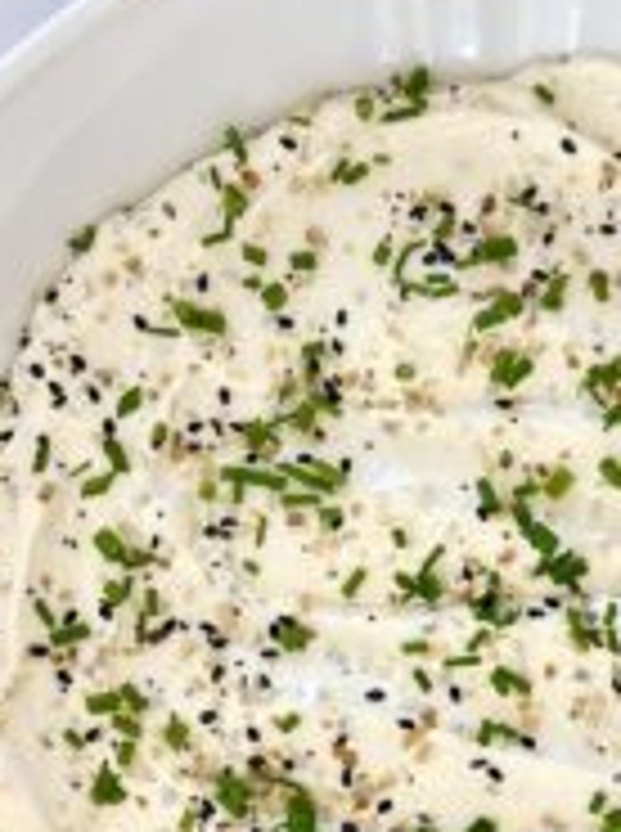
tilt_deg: -82.1
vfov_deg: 14.9
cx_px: 677
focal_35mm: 130
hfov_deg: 11.2
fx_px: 3120
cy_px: 845
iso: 80
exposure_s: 1/237
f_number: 1.78
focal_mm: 6.86
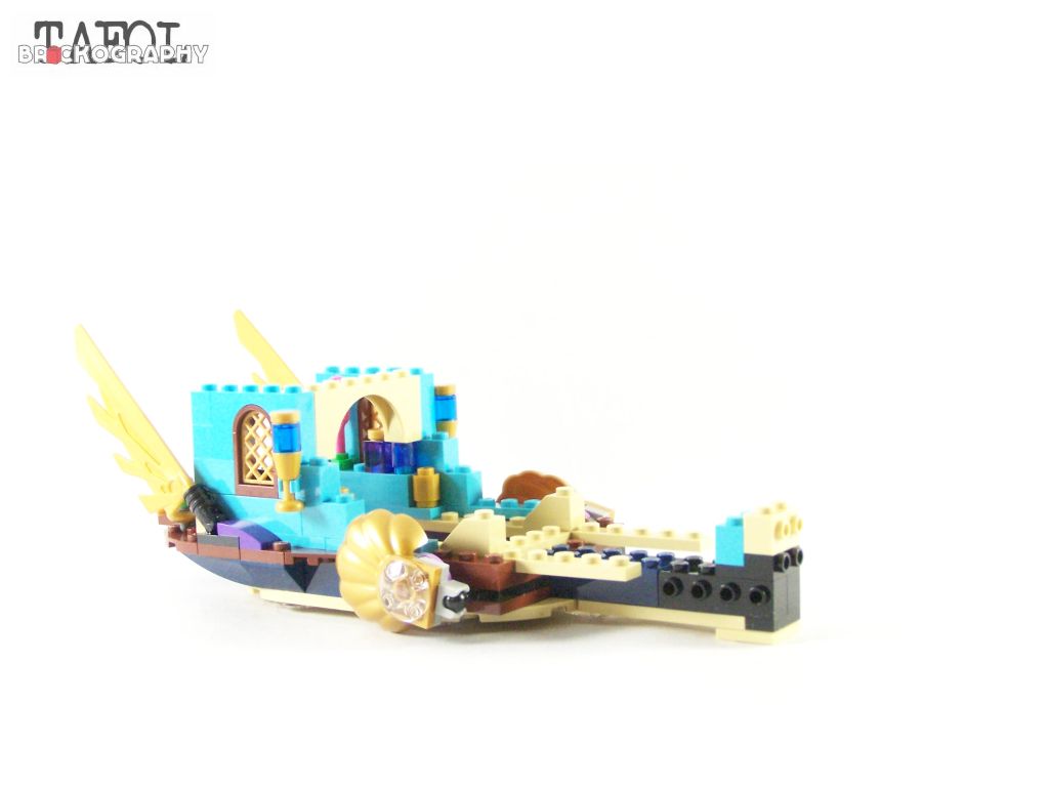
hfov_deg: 32.7
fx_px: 1788
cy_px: 394
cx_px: 524
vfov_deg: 24.8
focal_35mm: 59
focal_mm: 9.8
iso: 400
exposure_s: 1/60
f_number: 3.6
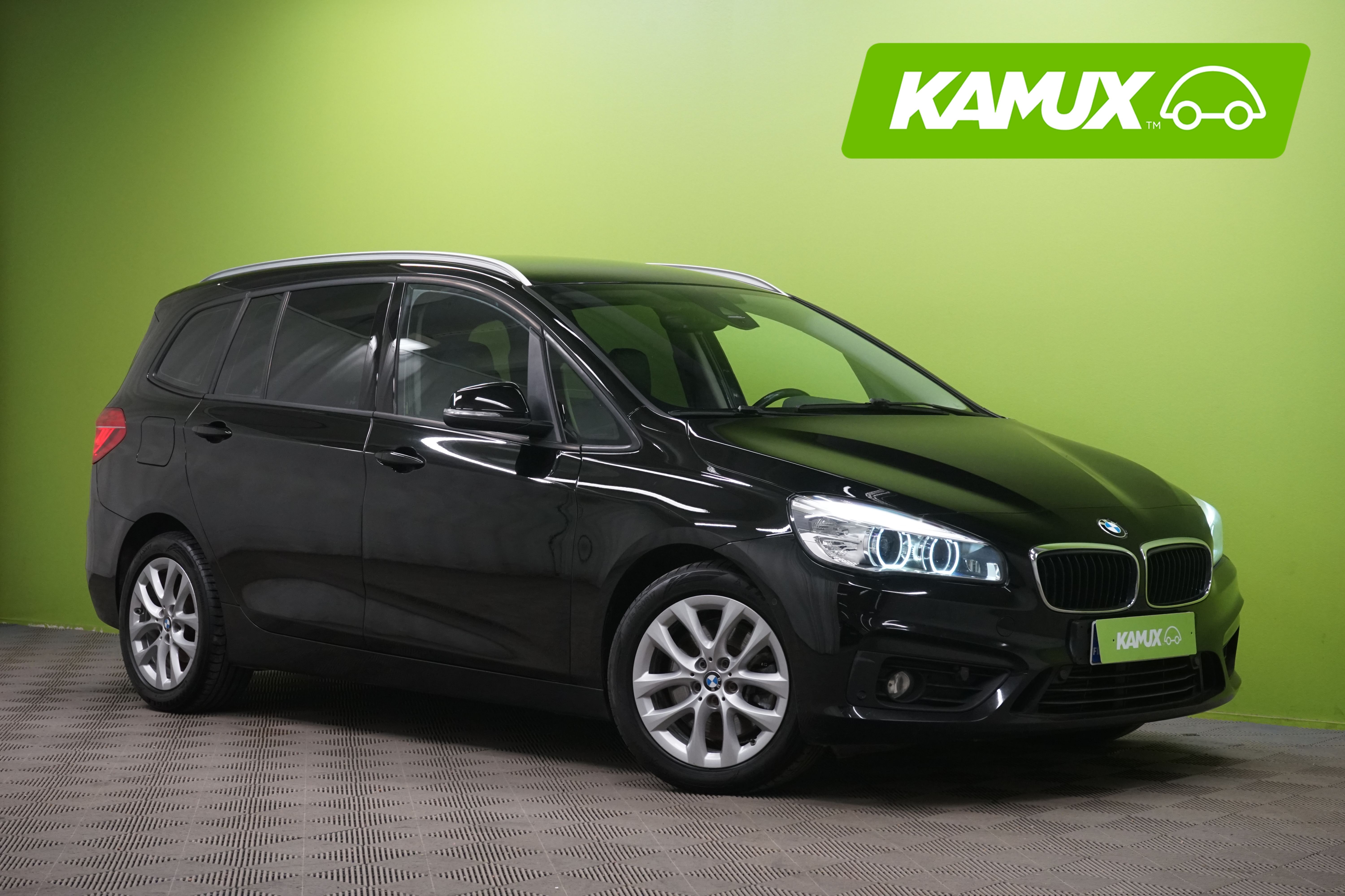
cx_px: 672
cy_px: 448
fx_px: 2503
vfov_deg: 20.3
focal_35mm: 67
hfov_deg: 30.1
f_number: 9
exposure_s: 1/25
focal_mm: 67
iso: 2000
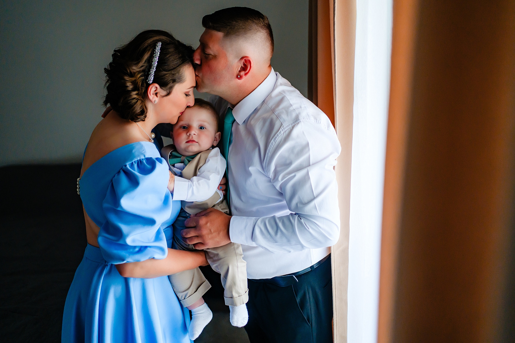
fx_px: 501
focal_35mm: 35
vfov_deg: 37.9
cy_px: 172
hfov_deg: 54.4
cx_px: 258
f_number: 2
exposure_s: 1/200
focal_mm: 35
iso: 1250
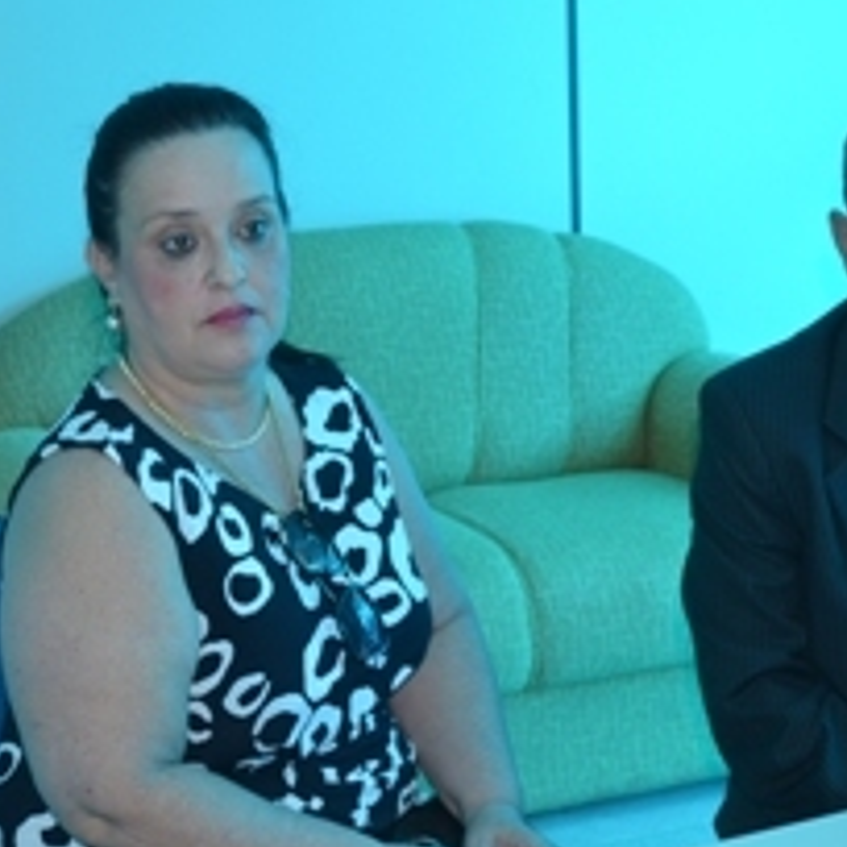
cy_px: 282
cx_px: 158
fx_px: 1993
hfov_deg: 23.6
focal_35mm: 72
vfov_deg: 23.9
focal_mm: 18
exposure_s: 1/60
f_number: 3.5
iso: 400
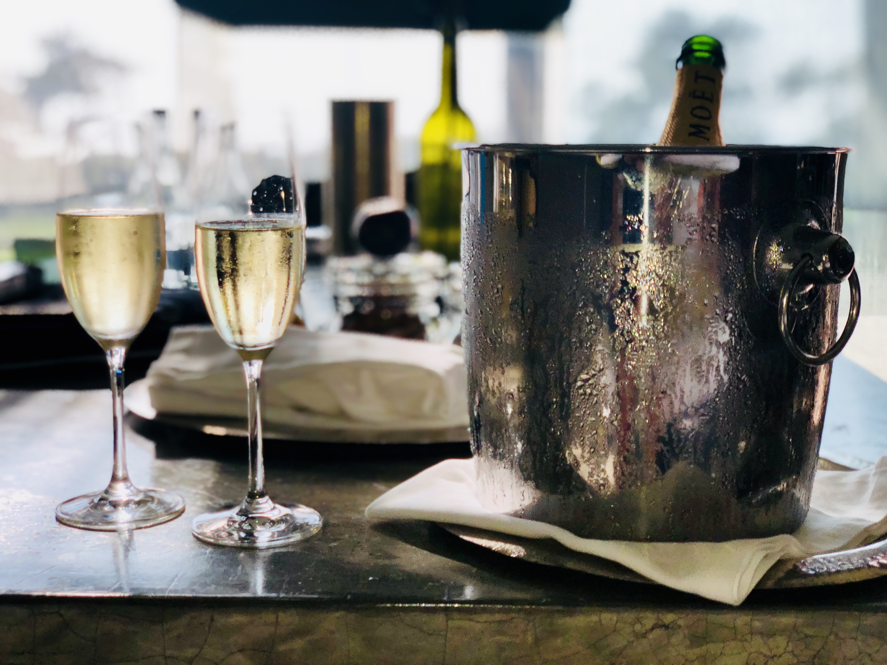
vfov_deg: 28.0
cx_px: 444
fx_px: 1332
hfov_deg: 36.8
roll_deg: +0.6
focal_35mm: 52
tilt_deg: -9.6
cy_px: 332
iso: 20
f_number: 2.4
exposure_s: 1/324
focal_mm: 6
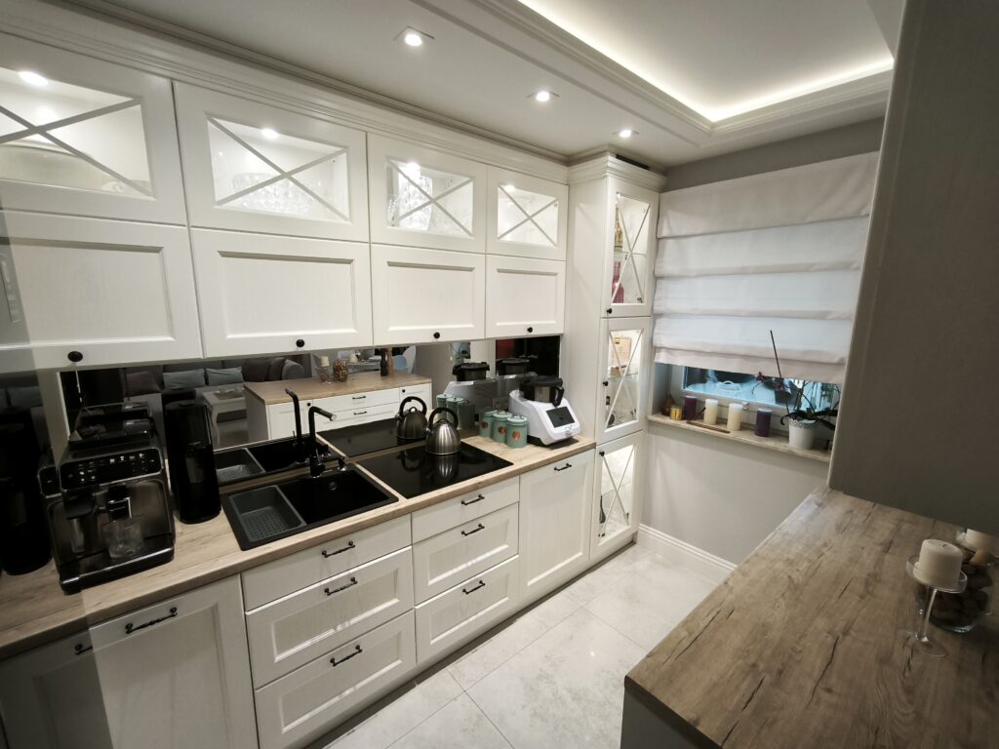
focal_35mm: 15
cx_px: 500
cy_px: 374
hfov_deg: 98.2
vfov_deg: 81.7
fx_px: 433
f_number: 2.2
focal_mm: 1.91
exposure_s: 1/53.3
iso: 250
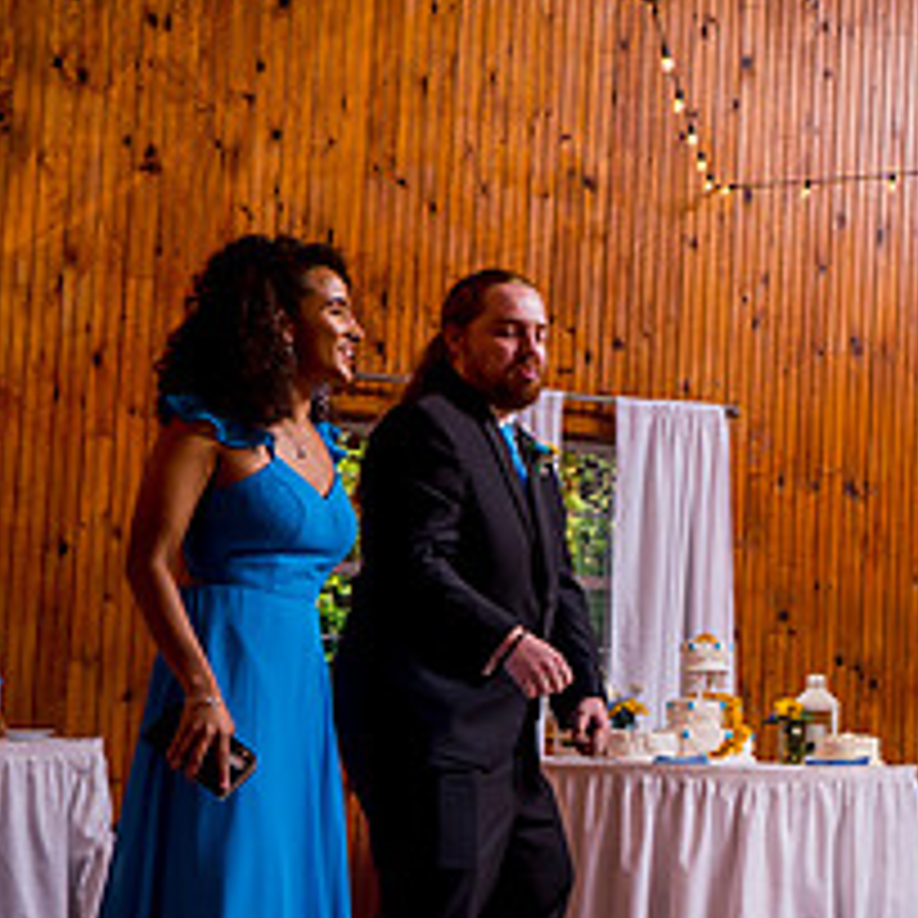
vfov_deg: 22.7
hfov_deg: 21.1
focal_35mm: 76
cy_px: 592
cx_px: 1113
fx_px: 2280
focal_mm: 28
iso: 200
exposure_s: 1/125
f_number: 5.6
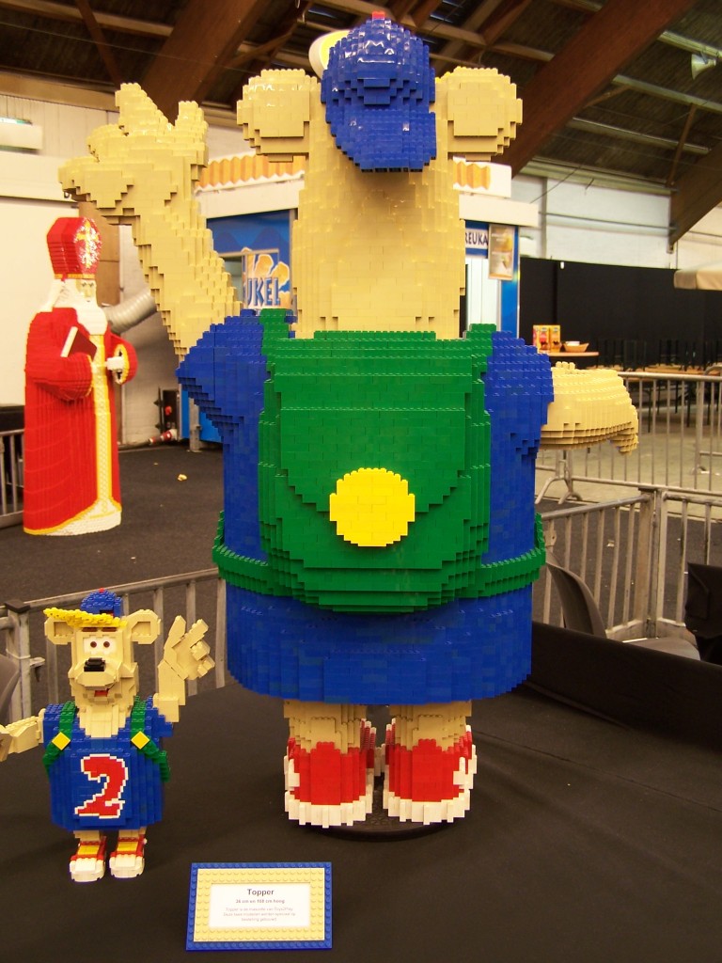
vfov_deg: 49.0
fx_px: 1057
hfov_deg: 37.7
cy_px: 482
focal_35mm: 38
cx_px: 361
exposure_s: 1/2
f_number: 2.8
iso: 80
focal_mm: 6.3
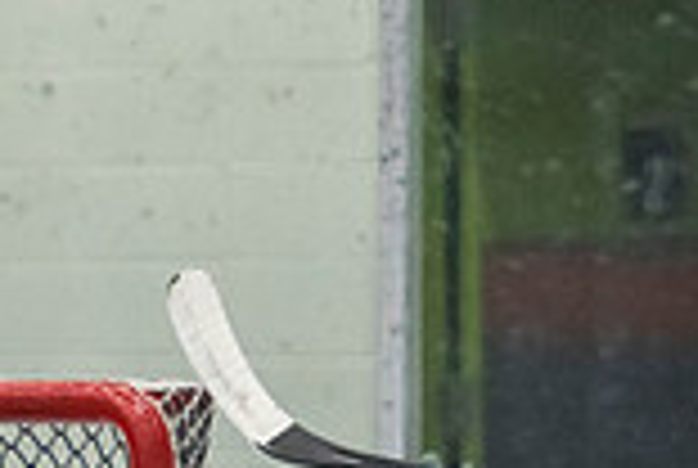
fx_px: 14297
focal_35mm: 736
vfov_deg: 1.9
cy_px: 672
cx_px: -349
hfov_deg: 2.8
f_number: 3.2
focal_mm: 145
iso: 2500
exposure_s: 1/640
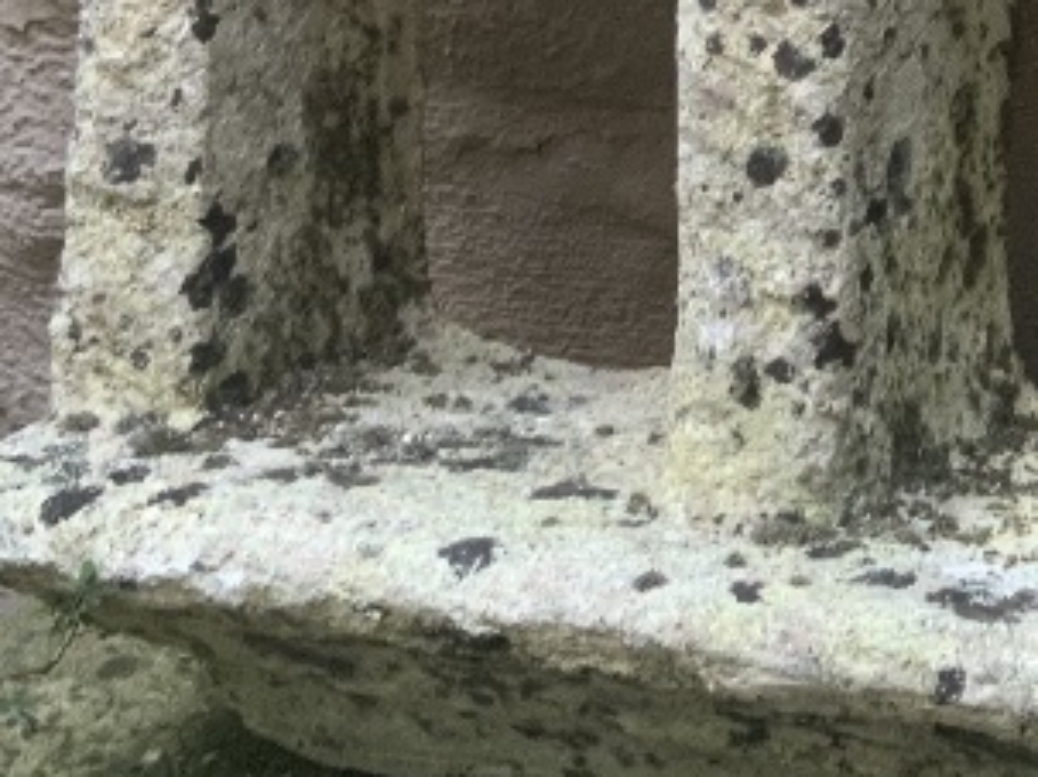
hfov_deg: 16.5
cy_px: -240
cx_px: 1230
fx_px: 3447
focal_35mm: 115
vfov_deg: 12.5
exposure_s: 1/60
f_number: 1.8
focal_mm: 3
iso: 125
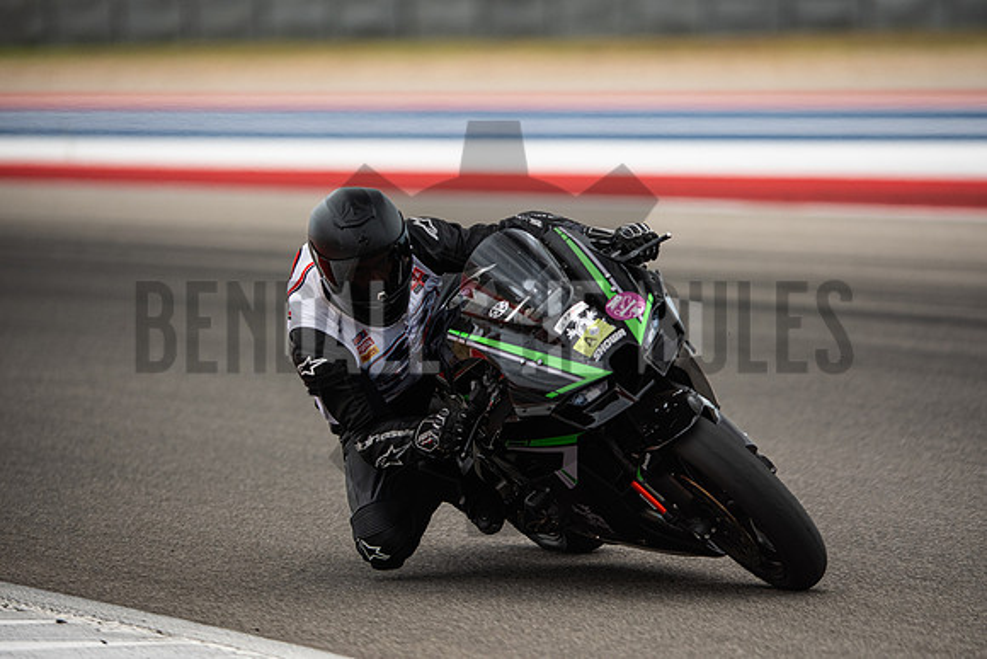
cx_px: 494
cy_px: 330
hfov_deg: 6.9
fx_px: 8227
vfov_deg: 4.6
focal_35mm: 300
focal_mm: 200
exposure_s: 1/5000
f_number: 2
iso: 400
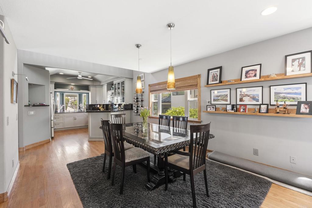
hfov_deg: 96.7
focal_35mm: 16
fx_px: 139
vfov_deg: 73.8
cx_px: 156
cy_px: 104
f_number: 8
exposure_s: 1/5
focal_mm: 16
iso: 500
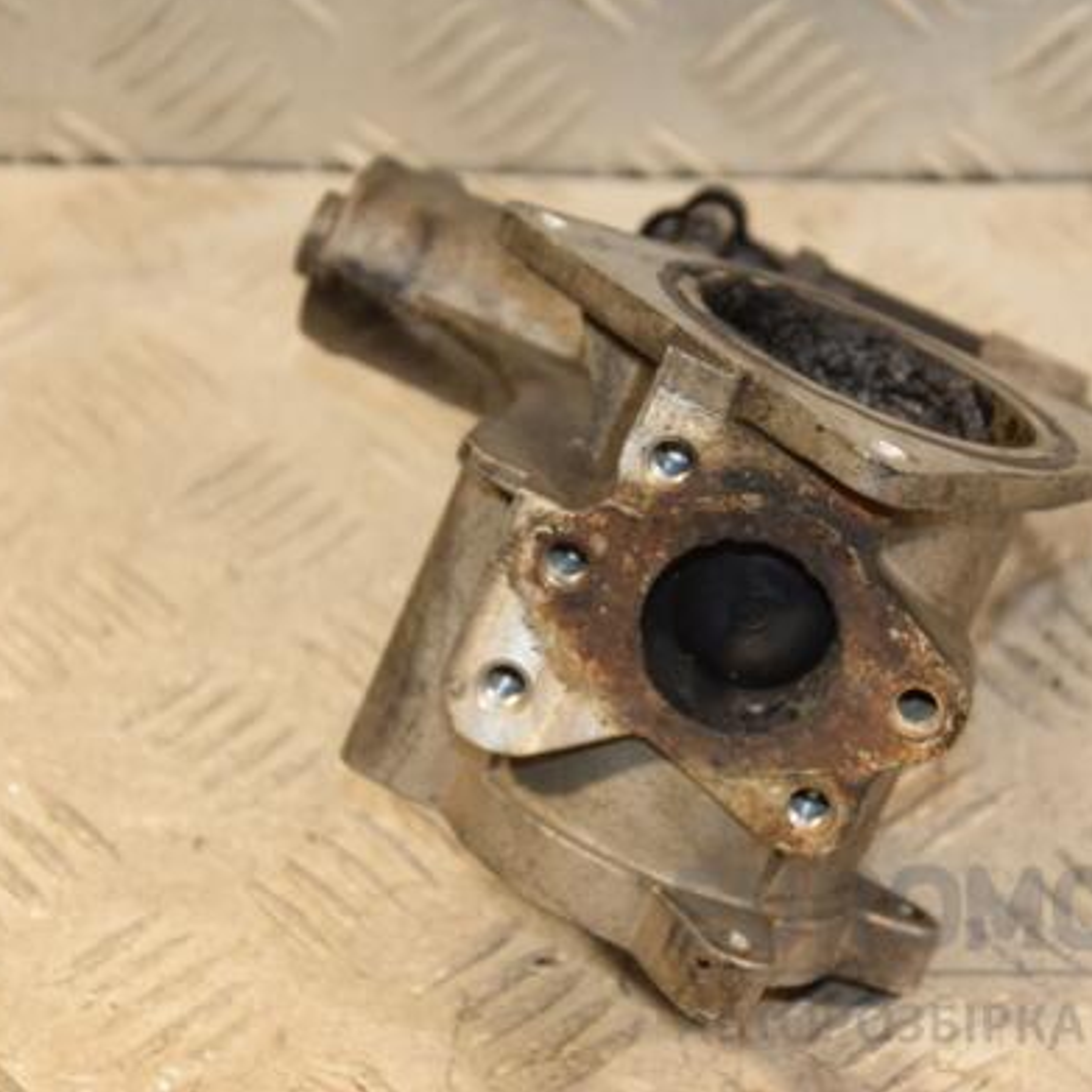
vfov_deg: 13.5
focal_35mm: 129
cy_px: 536
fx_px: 4604
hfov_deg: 13.5
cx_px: 623
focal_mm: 66
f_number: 5.3
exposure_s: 1/200
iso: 800
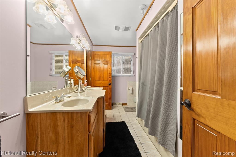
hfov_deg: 100.4
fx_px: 98
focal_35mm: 15
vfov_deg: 77.3
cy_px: 78
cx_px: 118
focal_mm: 10
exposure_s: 1/2
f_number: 13
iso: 160
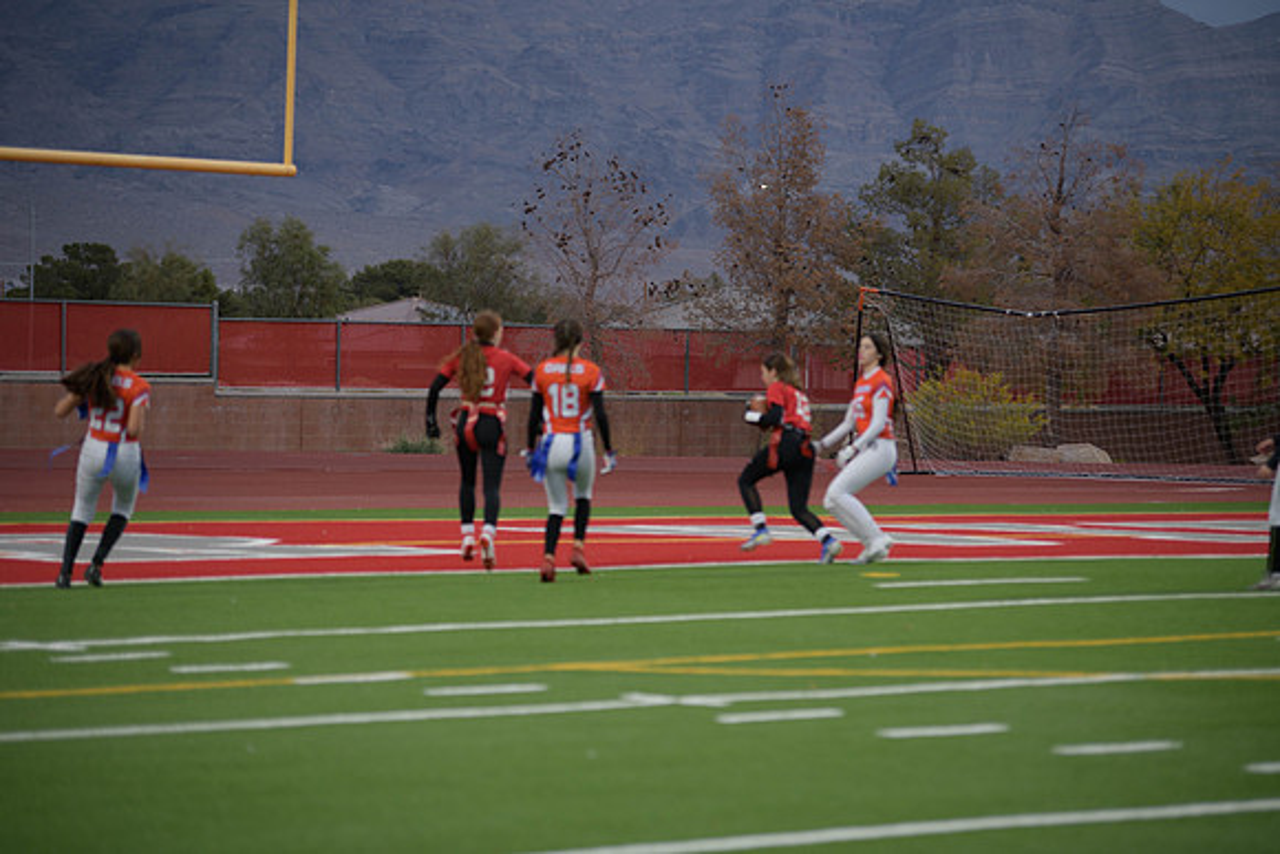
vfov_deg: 9.8
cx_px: 640
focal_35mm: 140
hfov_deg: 14.7
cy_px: 427
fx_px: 4979
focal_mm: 140
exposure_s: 1/200
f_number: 2.8
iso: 220
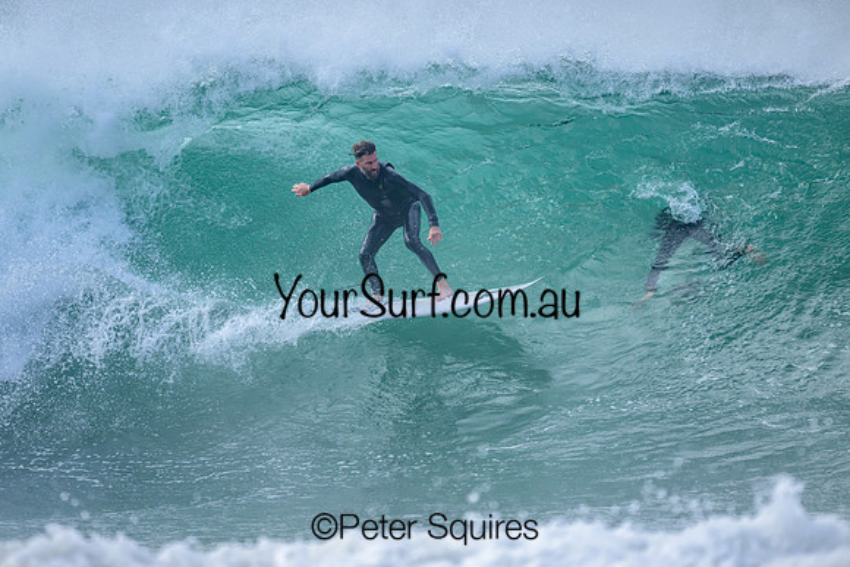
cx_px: 398
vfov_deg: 1.6
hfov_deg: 2.4
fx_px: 20575
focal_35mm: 871
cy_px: 280
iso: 450
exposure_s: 1/2000
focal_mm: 800
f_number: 6.3
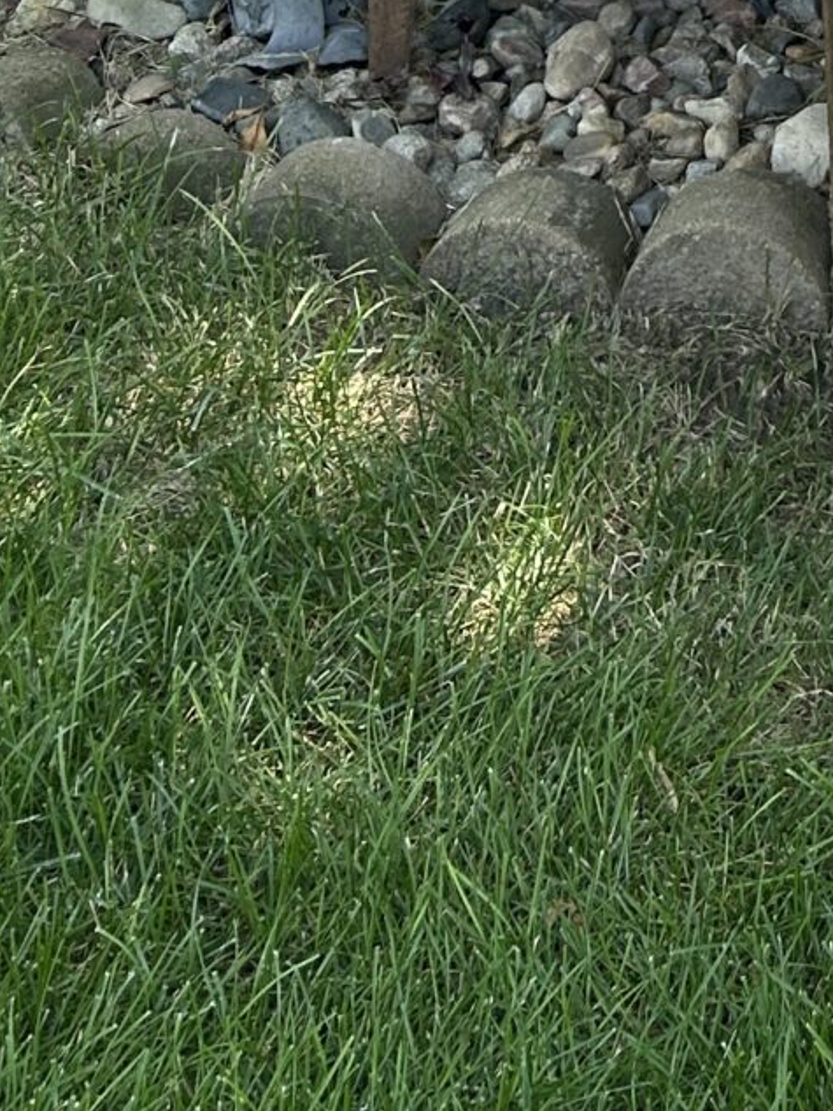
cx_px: 1550
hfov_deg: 12.7
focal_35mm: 105
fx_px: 3371
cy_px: -906
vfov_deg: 15.9
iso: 50
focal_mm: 5.7
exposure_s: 1/336
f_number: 1.5
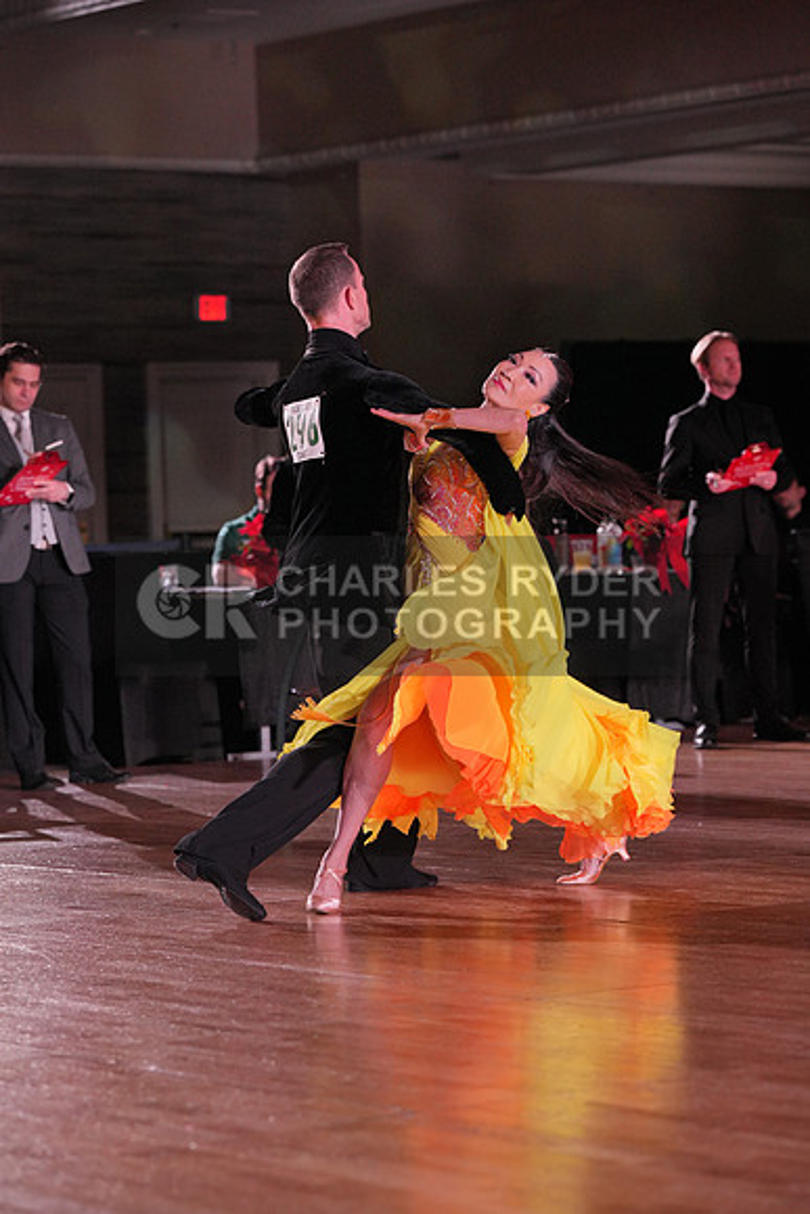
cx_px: 405
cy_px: 607
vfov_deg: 17.3
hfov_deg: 11.6
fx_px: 3980
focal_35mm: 118
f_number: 4
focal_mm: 118
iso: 2000
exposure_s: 1/500
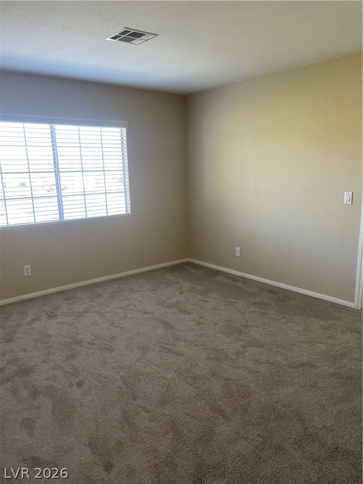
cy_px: 242
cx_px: 182
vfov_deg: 67.3
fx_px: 364
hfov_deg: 53.1
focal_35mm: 26
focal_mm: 4.2
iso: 80
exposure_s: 1/120
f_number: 1.6
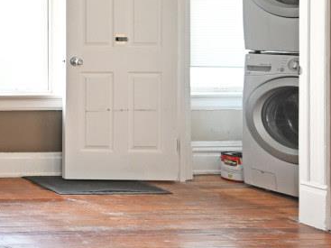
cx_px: -322
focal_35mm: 55
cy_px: 29
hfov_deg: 19.7
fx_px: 526
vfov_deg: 25.8
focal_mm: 14
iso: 500
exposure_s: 1/60
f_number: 4
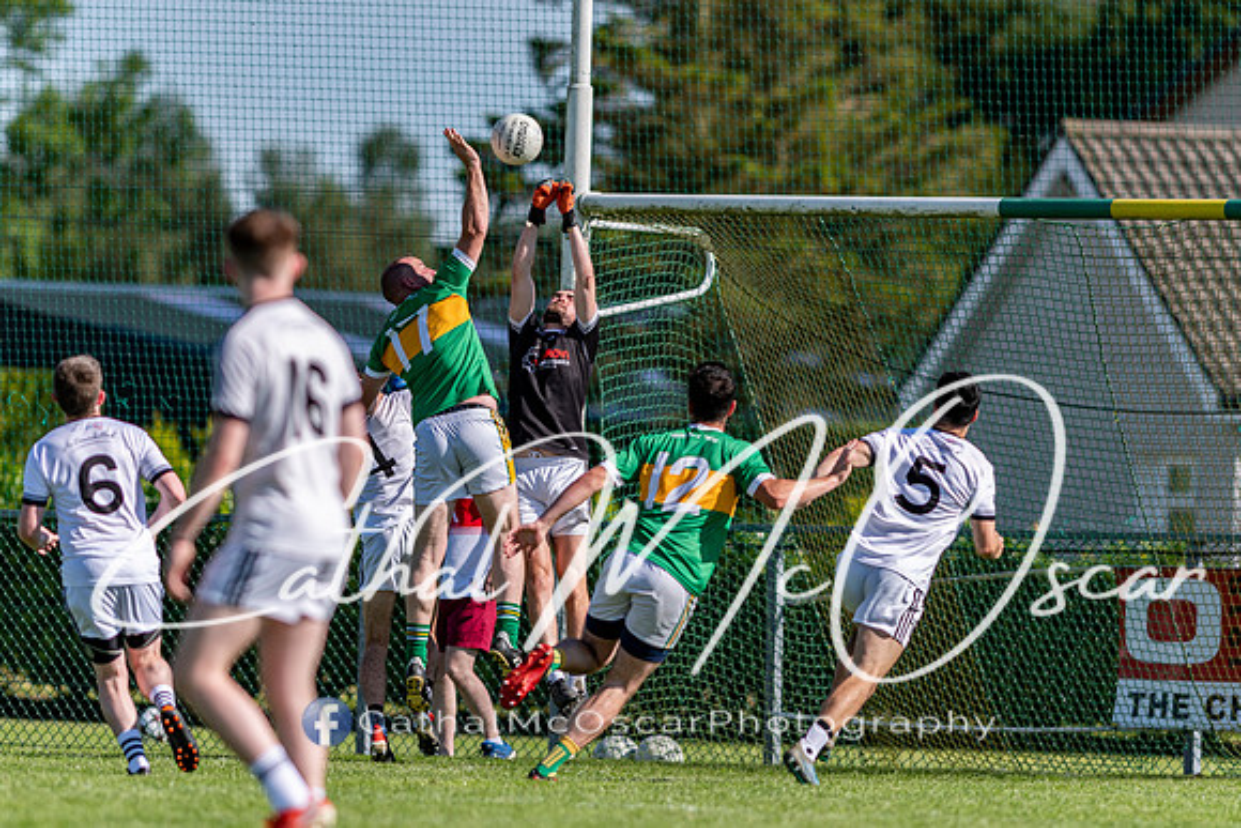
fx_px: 15975
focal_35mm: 463
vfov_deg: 3.0
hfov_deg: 4.4
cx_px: 620
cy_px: 414
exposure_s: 1/2500
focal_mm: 300
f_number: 2.8
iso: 100
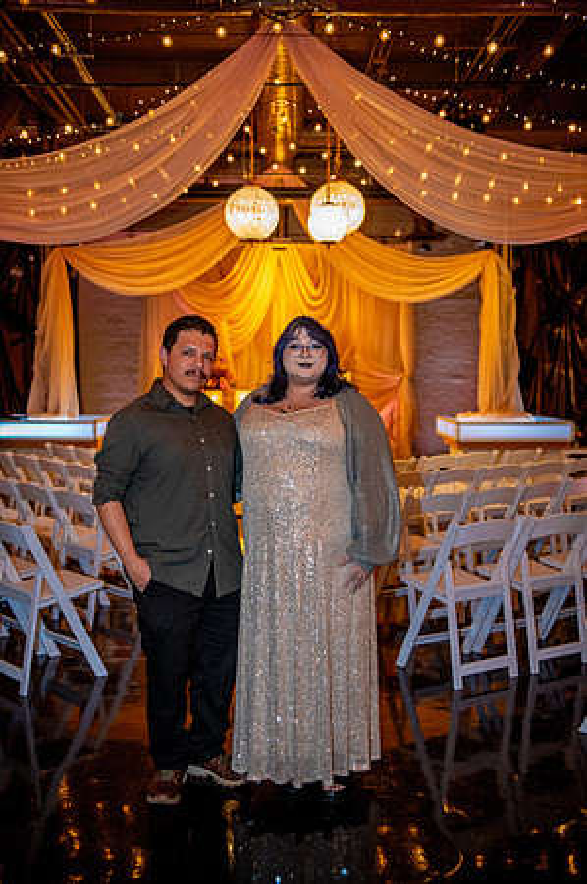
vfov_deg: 50.7
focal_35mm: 38
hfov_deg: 35.0
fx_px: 931
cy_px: 442
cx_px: 294
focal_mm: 38
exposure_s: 1/160
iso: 2500
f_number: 2.8
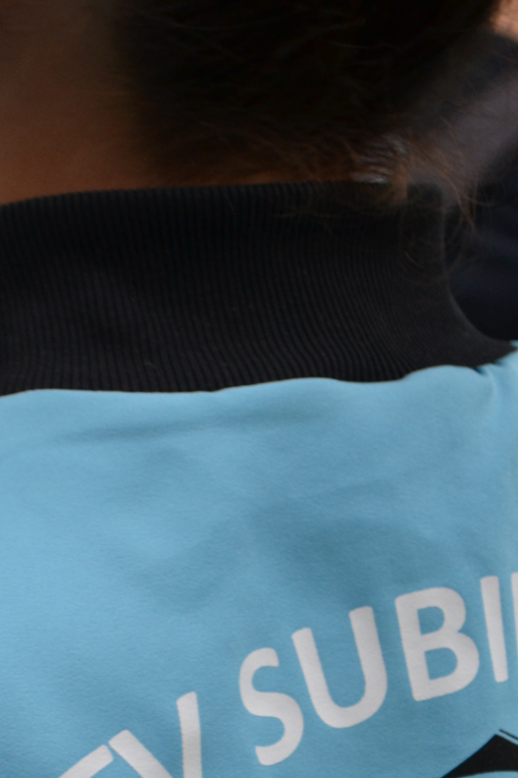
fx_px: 4603
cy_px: 842
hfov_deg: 6.4
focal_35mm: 213
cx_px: 456
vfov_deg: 9.6
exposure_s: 1/125
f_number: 5.6
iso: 400
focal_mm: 55
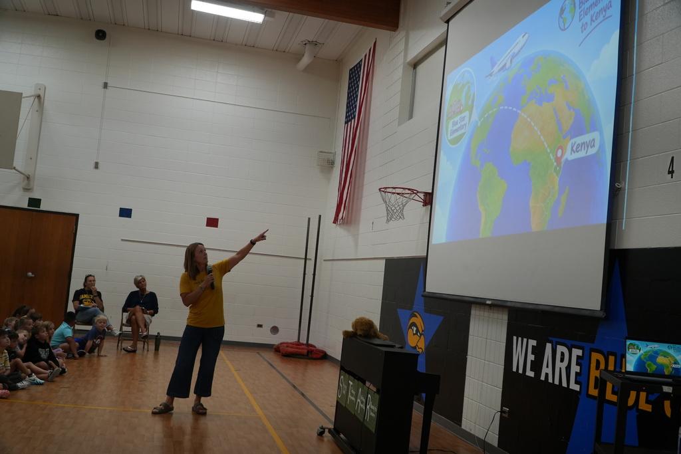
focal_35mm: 34
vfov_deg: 38.4
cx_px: 340
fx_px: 653
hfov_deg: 55.1
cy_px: 227
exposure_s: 1/160
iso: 800
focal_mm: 23
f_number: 4
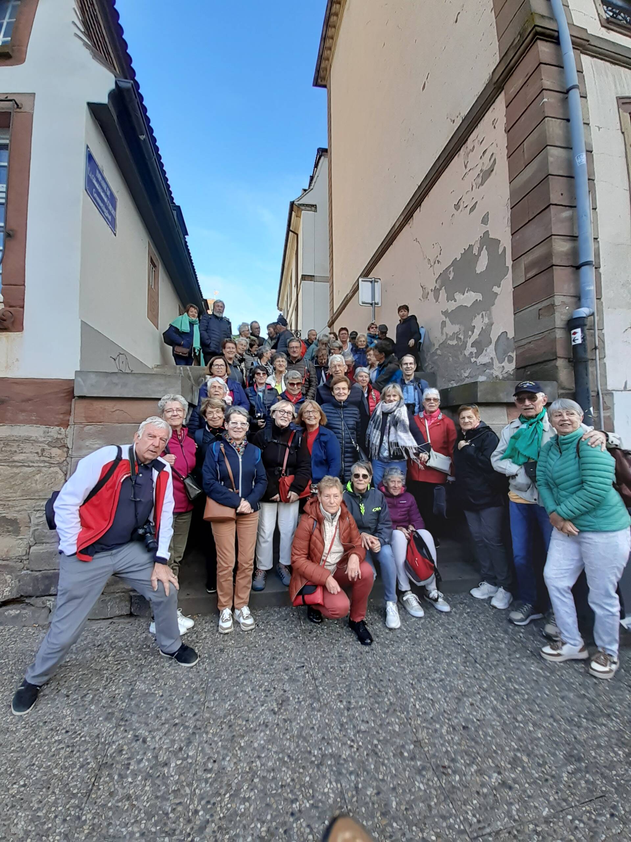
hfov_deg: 89.9
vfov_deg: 106.2
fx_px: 316
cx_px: 316
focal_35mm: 13
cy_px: 421
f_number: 2.2
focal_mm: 1.13
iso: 40
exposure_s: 1/233
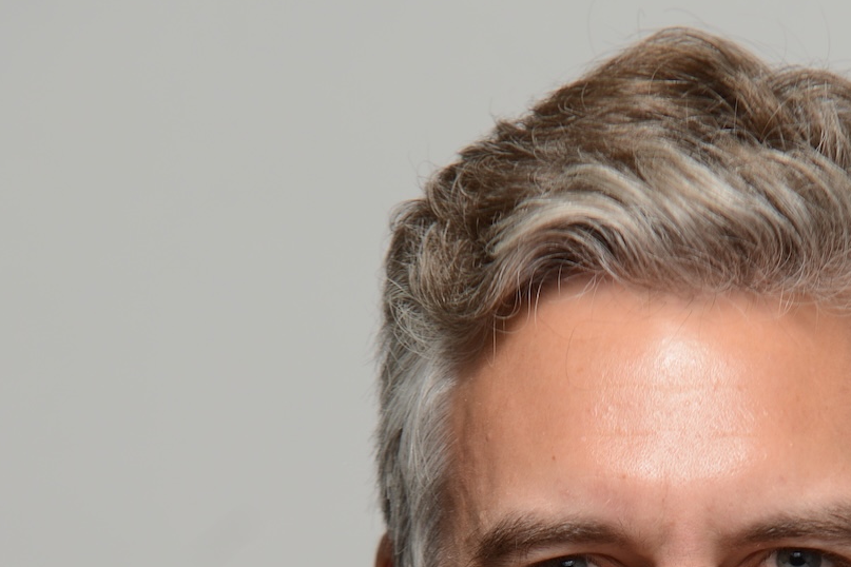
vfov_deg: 3.1
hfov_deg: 4.7
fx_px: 10424
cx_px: 664
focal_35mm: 441
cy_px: 834
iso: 125
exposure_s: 1/160
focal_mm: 145
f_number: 4.5
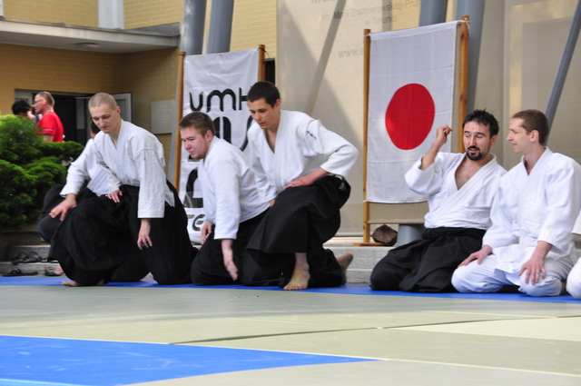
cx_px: 290
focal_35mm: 105
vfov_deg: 13.0
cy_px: 193
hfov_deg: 19.5
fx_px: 1692
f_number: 9
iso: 280
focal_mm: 70
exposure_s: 1/160
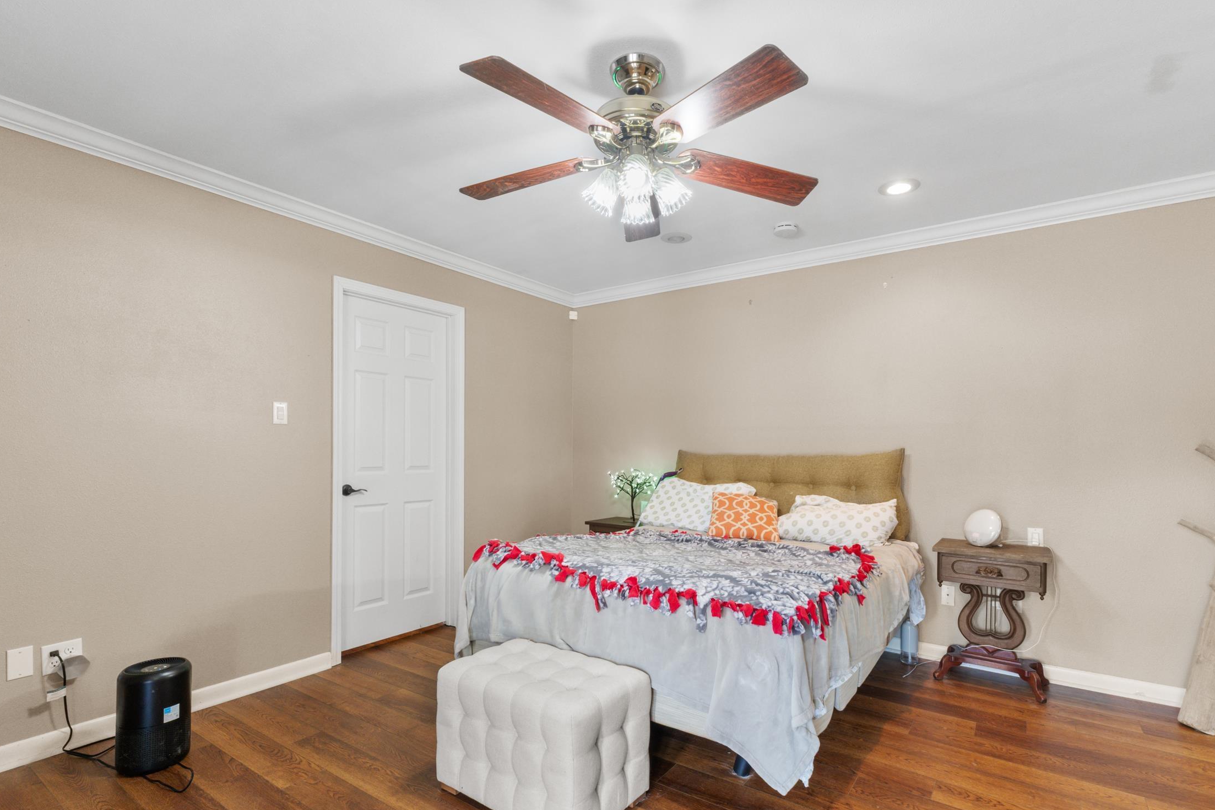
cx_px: 628
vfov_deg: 70.2
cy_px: 451
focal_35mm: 17
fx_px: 574
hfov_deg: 93.2
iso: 400
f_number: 8
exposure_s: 1/40
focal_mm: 10
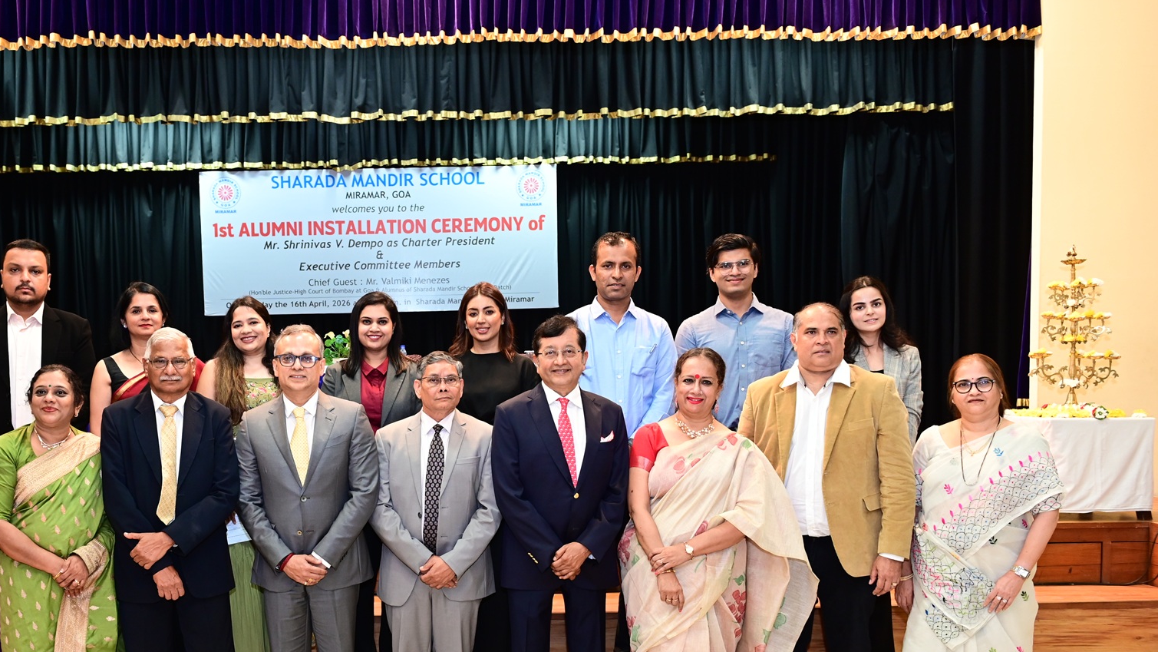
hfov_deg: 54.5
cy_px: 450
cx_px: 422
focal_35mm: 36
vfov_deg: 32.5
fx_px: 1105
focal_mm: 27
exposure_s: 1/80
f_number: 3.5
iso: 2000
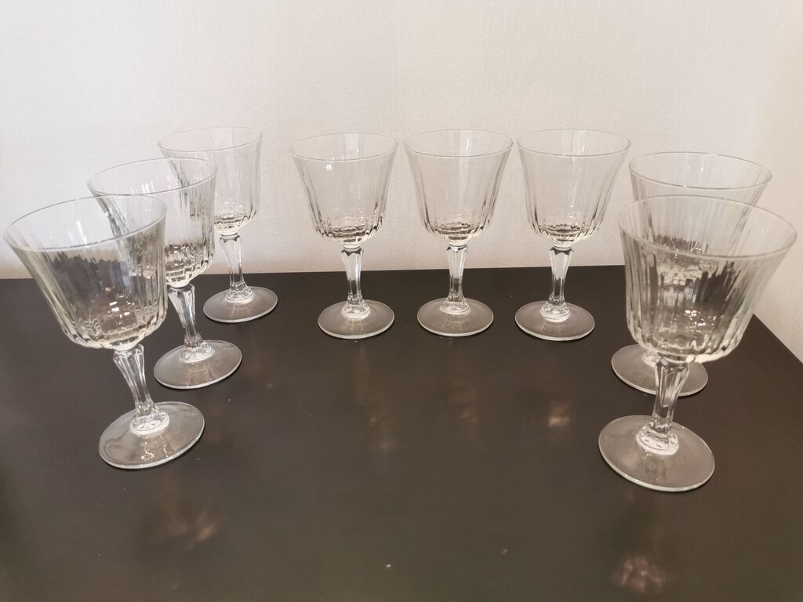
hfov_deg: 65.3
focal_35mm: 27
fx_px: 626
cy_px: 301
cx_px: 402
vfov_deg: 51.4
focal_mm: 5.58
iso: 125
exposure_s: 1/50
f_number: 1.8
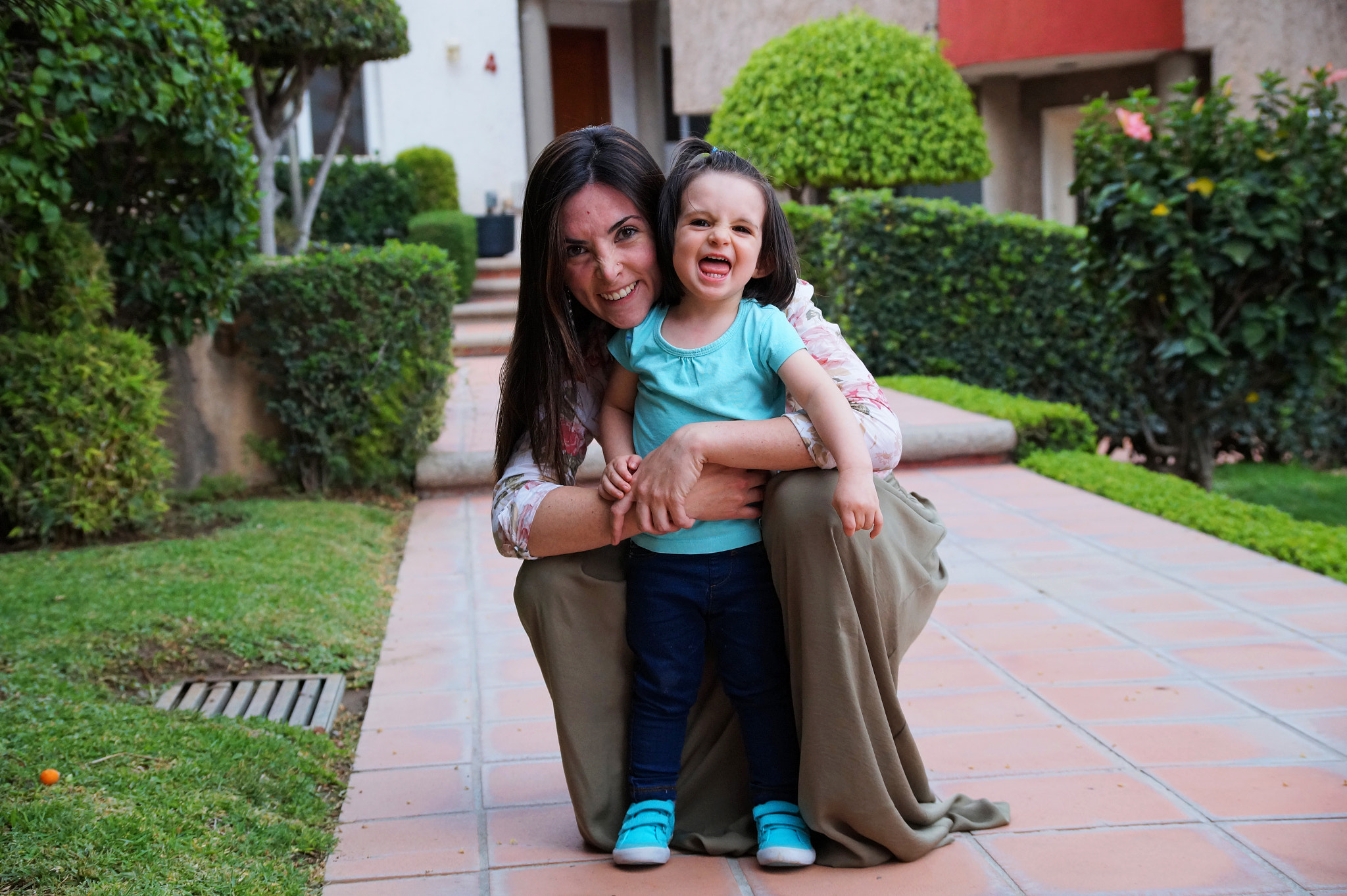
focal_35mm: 60
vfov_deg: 22.6
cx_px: 674
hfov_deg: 33.4
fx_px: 2244
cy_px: 448
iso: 640
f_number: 4.5
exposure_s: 1/160
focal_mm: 40
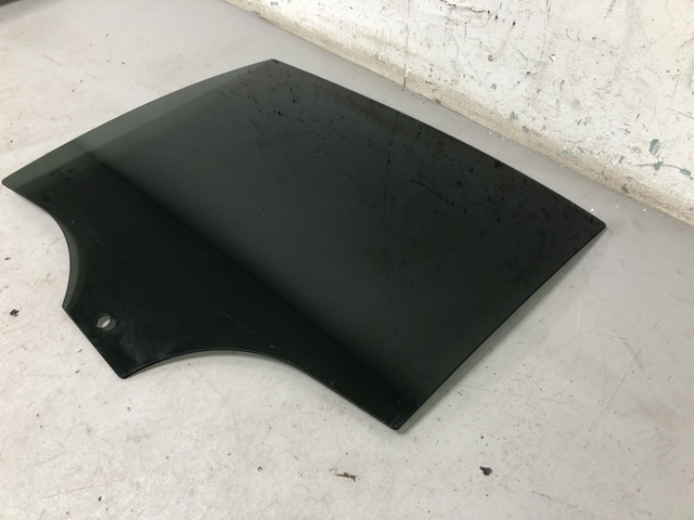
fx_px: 561
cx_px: 347
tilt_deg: -49.9
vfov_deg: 49.7
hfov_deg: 63.4
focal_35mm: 28
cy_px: 260
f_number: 1.8
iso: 40
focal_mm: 4
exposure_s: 1/20
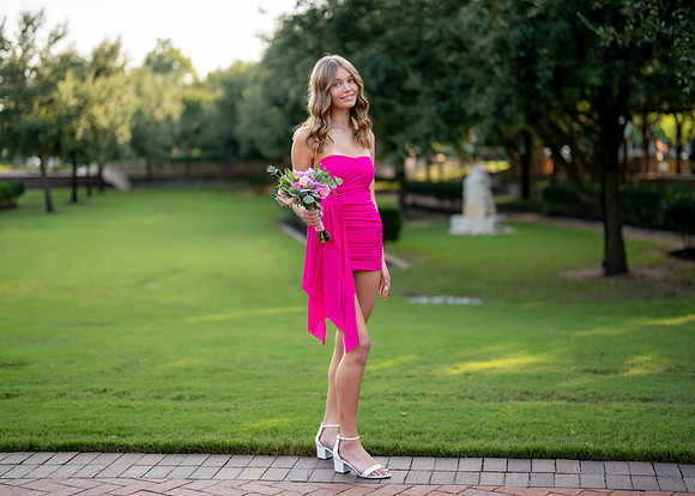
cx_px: 364
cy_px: 243
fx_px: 1106
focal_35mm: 56
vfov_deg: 25.3
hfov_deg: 34.9
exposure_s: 1/2000
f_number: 1.2
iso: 200
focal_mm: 50
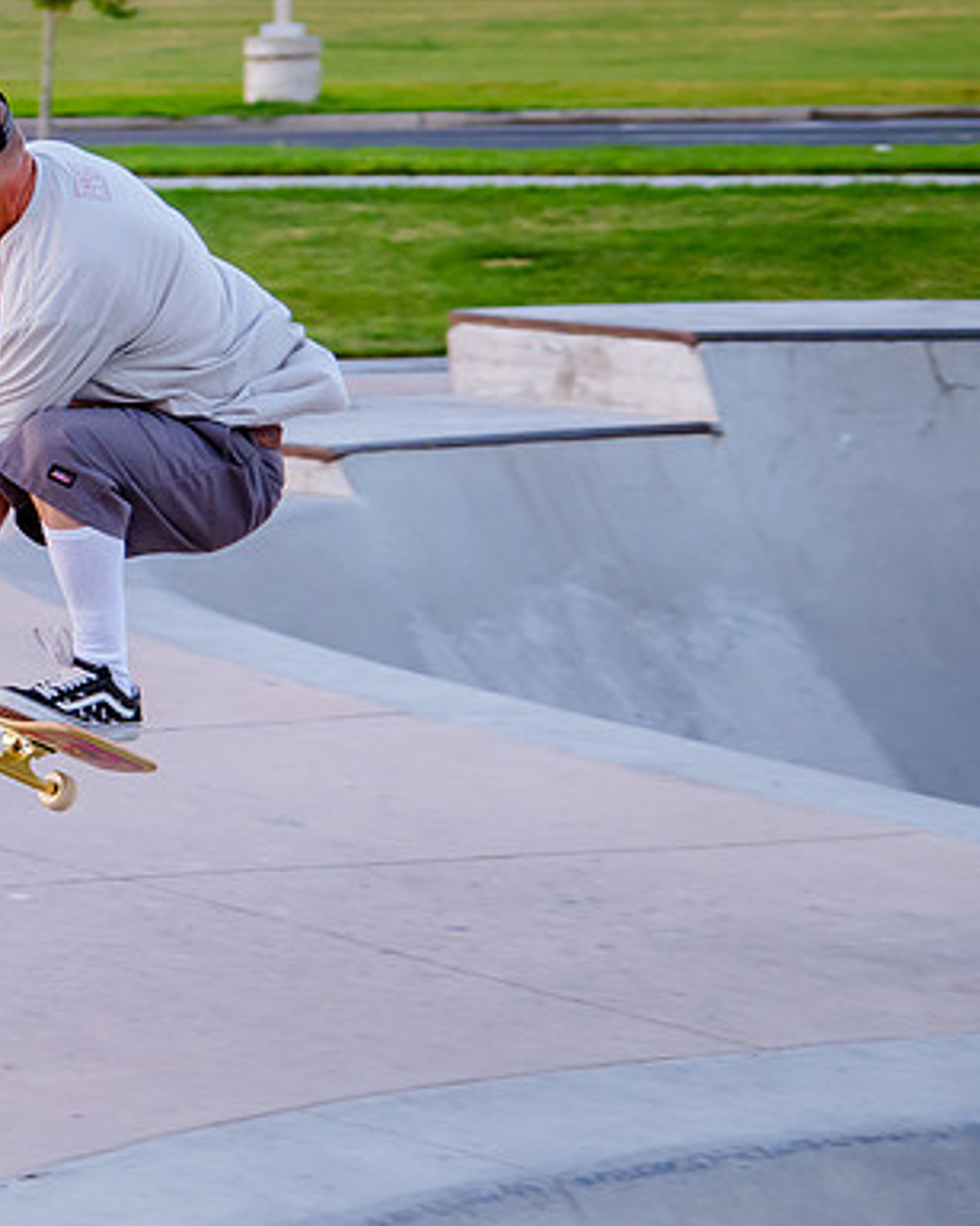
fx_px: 5549
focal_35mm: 153
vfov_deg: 12.6
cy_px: 417
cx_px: -419
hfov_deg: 9.8
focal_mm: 65
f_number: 4
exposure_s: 1/320
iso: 1250
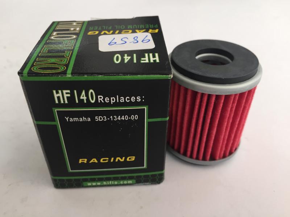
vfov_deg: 48.2
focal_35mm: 29
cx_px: 145
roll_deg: -3.8
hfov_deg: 61.7
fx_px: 243
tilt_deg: -37.5
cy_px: 108
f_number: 2.2
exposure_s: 1/30
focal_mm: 4.15
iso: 32
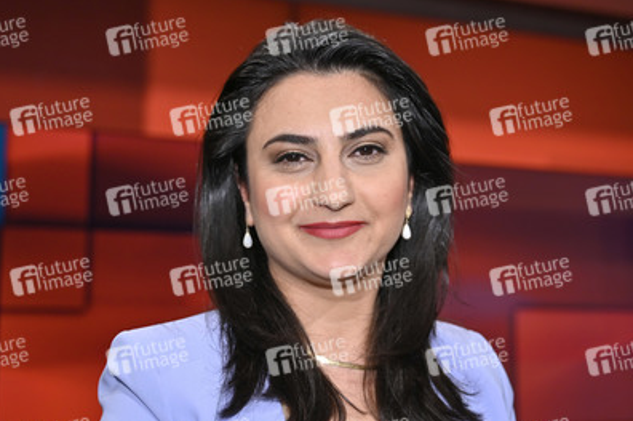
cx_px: 328
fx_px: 861
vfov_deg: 27.4
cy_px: 237
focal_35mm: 49
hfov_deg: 40.4
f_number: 2.8
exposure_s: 1/200
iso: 500
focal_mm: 43
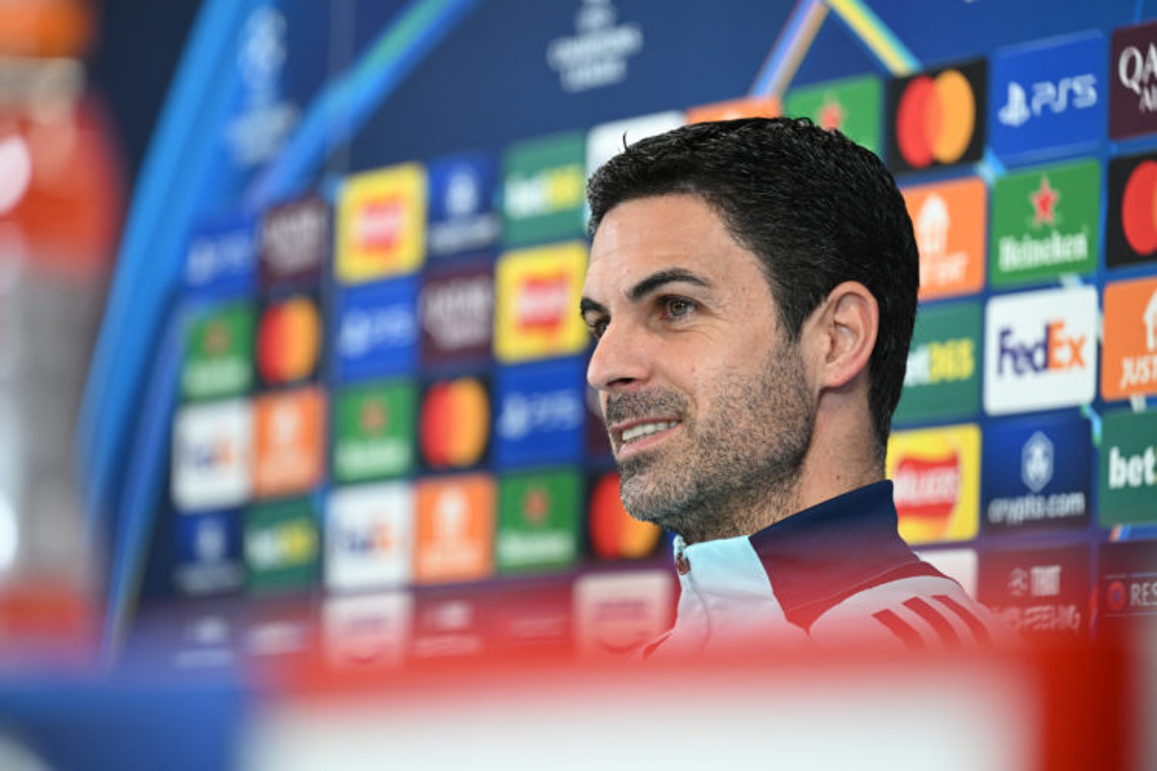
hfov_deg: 10.3
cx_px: 578
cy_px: 386
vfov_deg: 6.9
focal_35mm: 200
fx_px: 6427
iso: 2000
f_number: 3.5
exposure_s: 1/250
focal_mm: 200
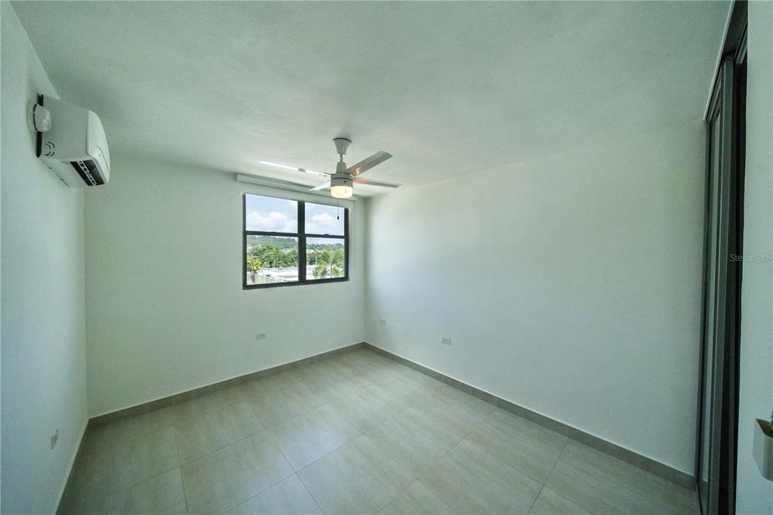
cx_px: 386
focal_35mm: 12
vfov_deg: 90.0
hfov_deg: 112.6
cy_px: 258
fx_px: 258
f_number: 6.3
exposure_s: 1/2500
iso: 1000
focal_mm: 12
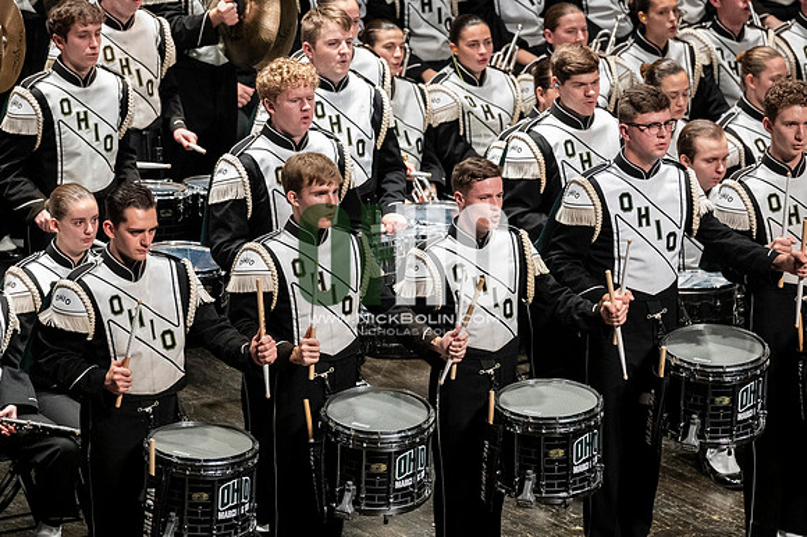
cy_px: 268
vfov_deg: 4.6
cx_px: 404
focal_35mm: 300
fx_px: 6721
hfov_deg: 6.9
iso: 4000
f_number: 4
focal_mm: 200
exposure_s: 1/500
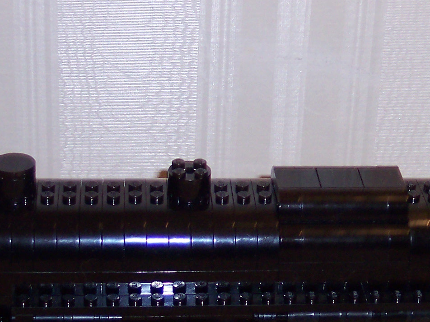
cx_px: 290
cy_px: 182
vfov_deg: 14.3
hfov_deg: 19.0
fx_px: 1279
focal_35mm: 103
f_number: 2.8
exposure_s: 1/30
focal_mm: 8
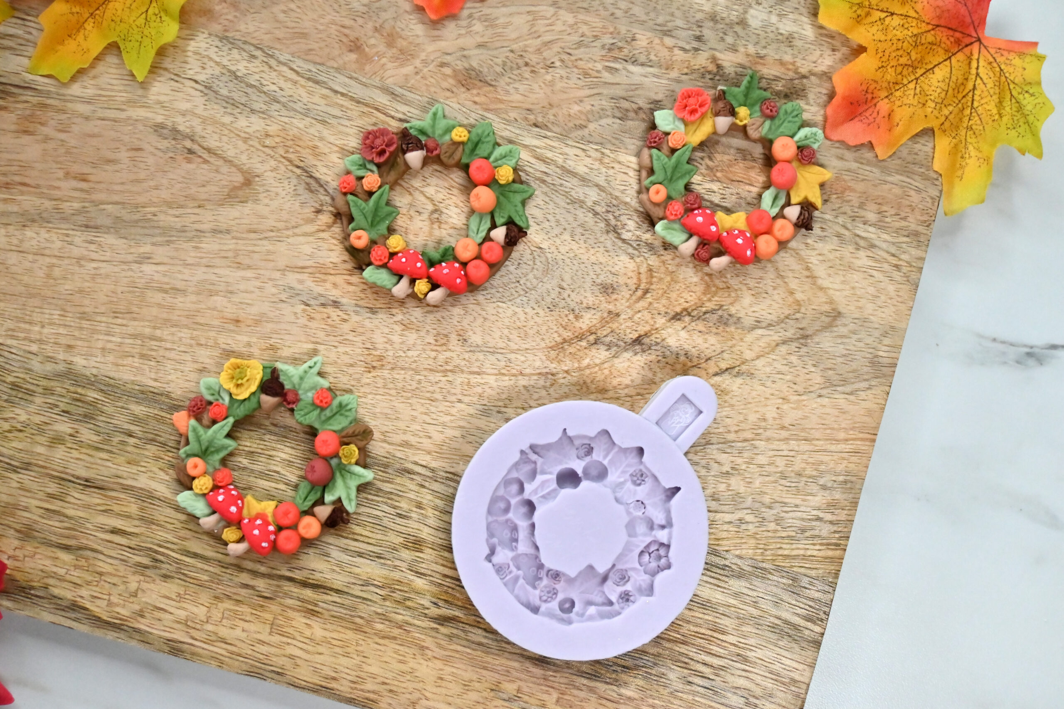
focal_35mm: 41
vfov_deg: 32.4
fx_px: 1219
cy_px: 354
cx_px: 532
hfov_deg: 47.2
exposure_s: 1/4000
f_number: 4.5
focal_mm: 27.5
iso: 1250
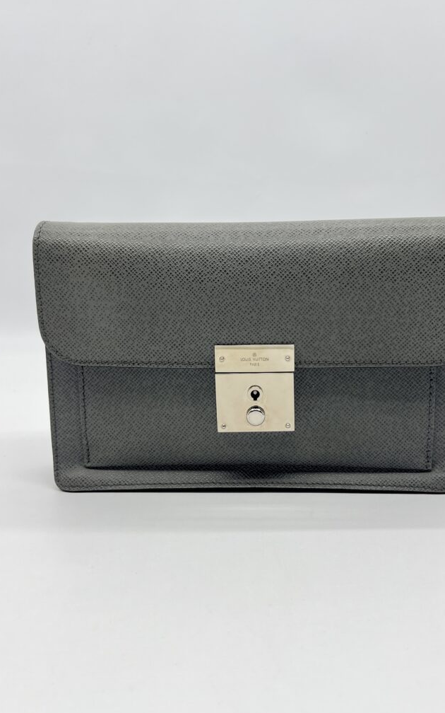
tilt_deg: -10.4
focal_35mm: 28
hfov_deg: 44.4
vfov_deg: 66.5
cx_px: 261
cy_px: 361
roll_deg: +1.0
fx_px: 543
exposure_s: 1/151
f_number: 1.5
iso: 32
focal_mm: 5.7
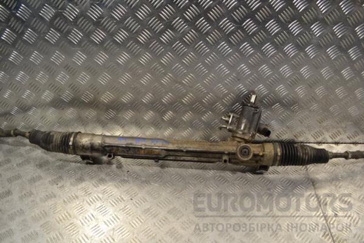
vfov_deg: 43.6
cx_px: 182
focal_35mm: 30
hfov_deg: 61.9
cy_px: 122
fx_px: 303
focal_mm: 20
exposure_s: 1/125
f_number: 5.6
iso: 360
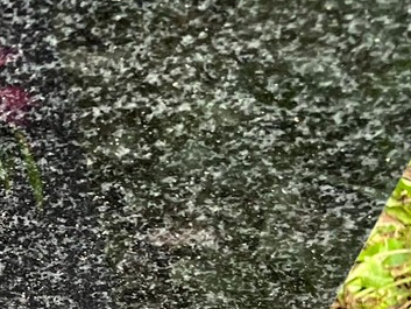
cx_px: -324
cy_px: 374
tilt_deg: -49.1
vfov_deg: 13.6
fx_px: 1259
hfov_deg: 15.8
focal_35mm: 106
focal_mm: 4.2
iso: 100
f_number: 1.6
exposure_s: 1/121
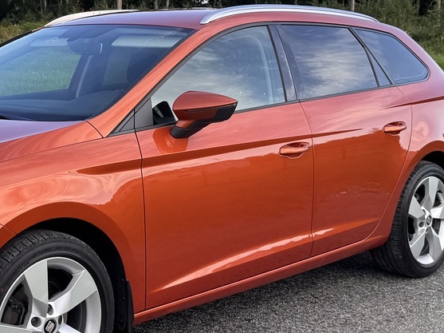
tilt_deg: -5.0
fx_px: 884
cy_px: 101
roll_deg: -0.1
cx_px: 88
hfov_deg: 27.6
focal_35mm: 69
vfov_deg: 21.2
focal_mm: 6.76
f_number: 1.78
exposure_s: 1/900
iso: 80
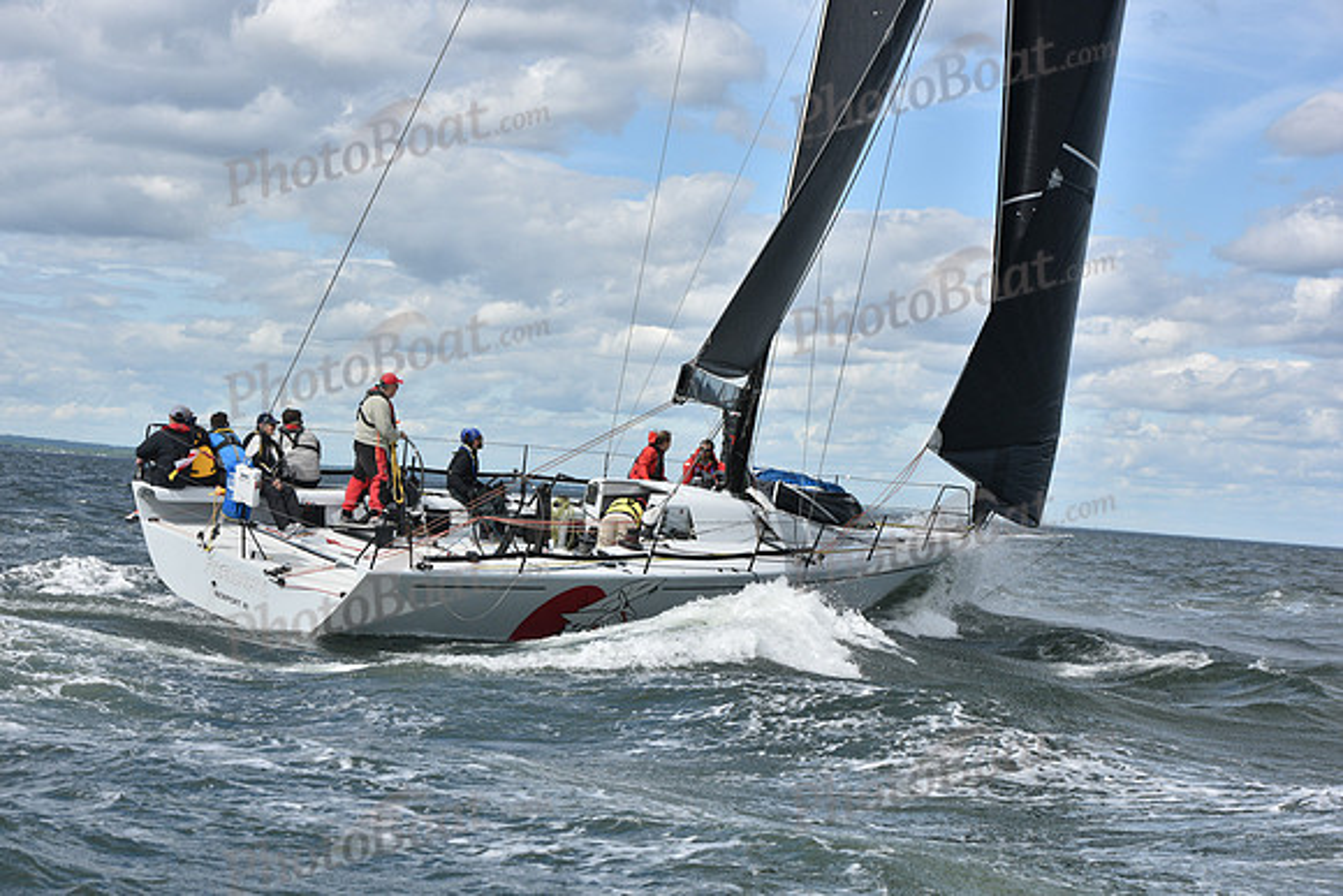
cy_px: 448
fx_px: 2612
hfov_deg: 28.8
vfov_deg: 19.5
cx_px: 672
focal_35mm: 70
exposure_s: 1/1000
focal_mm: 70
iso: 320
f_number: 8
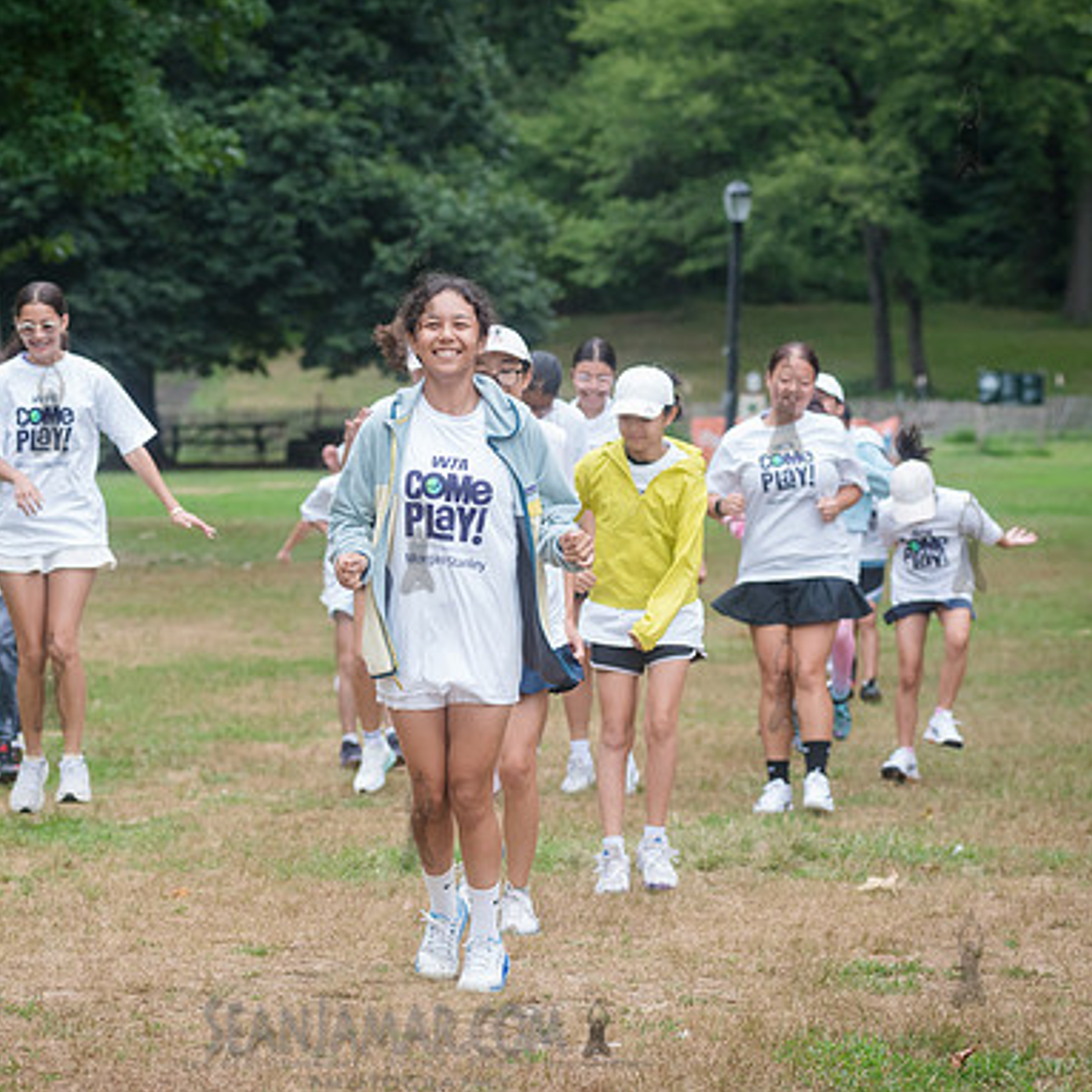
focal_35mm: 135
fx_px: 4818
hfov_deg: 12.9
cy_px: 543
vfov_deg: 12.9
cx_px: 416
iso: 1250
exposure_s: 1/800
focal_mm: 105
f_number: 5
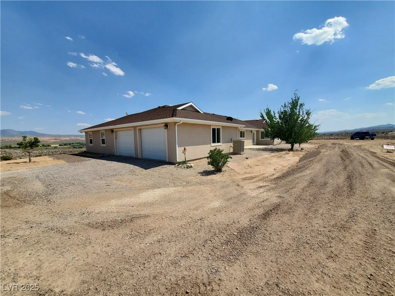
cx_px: 198
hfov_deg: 106.2
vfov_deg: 89.9
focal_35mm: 13
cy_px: 148
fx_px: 148
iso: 50
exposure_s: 1/1709
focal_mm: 1.8
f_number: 2.2
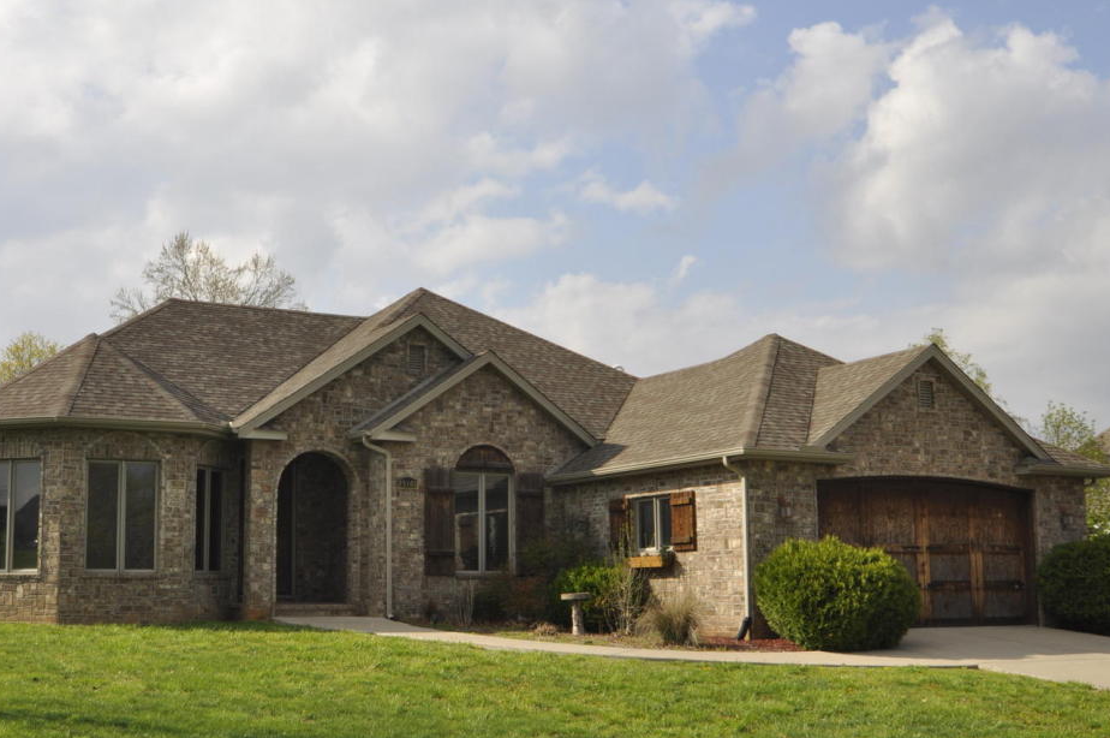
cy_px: 412
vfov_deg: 29.8
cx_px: 451
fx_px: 1386
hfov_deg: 43.5
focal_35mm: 45
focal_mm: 24
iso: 200
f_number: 13
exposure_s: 1/200
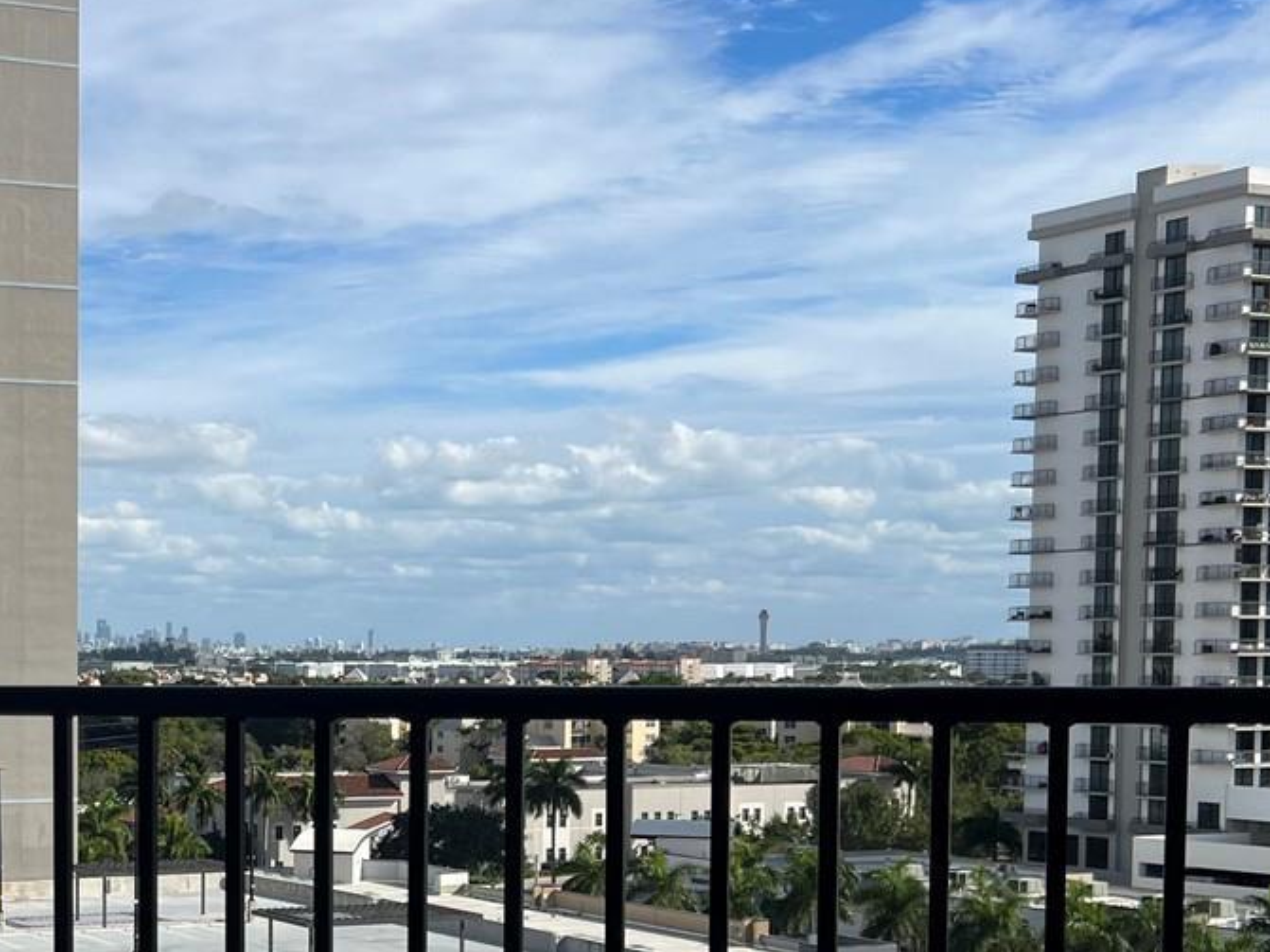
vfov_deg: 23.2
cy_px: 789
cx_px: 45
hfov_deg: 29.4
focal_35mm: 62
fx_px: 2274
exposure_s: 1/6211
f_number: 1.5
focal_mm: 5.7
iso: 50
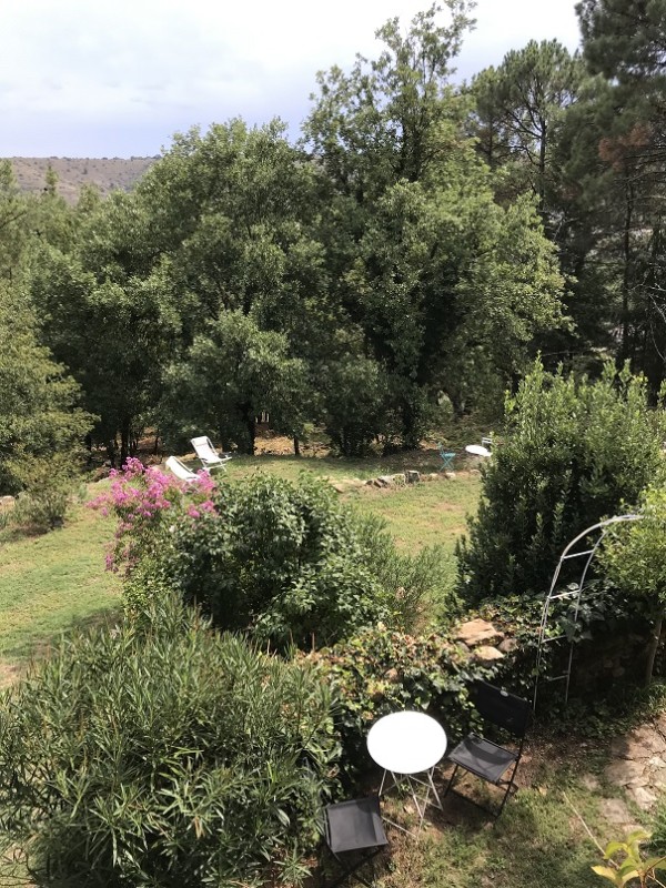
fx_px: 718
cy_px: 444
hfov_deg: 49.7
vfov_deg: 63.4
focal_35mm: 28
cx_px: 333
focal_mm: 3.99
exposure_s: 1/529
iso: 20
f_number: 1.8
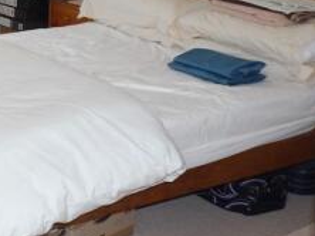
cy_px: 31
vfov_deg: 20.3
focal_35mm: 71
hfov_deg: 24.1
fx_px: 645
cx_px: -93
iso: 100
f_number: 2.8
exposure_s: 1/30
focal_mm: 4.8
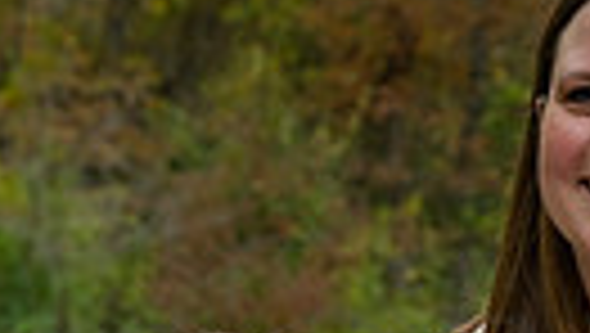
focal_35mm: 194
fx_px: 3038
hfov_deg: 11.1
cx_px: 342
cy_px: 832
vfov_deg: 6.0
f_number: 5
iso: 400
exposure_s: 1/500
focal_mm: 54
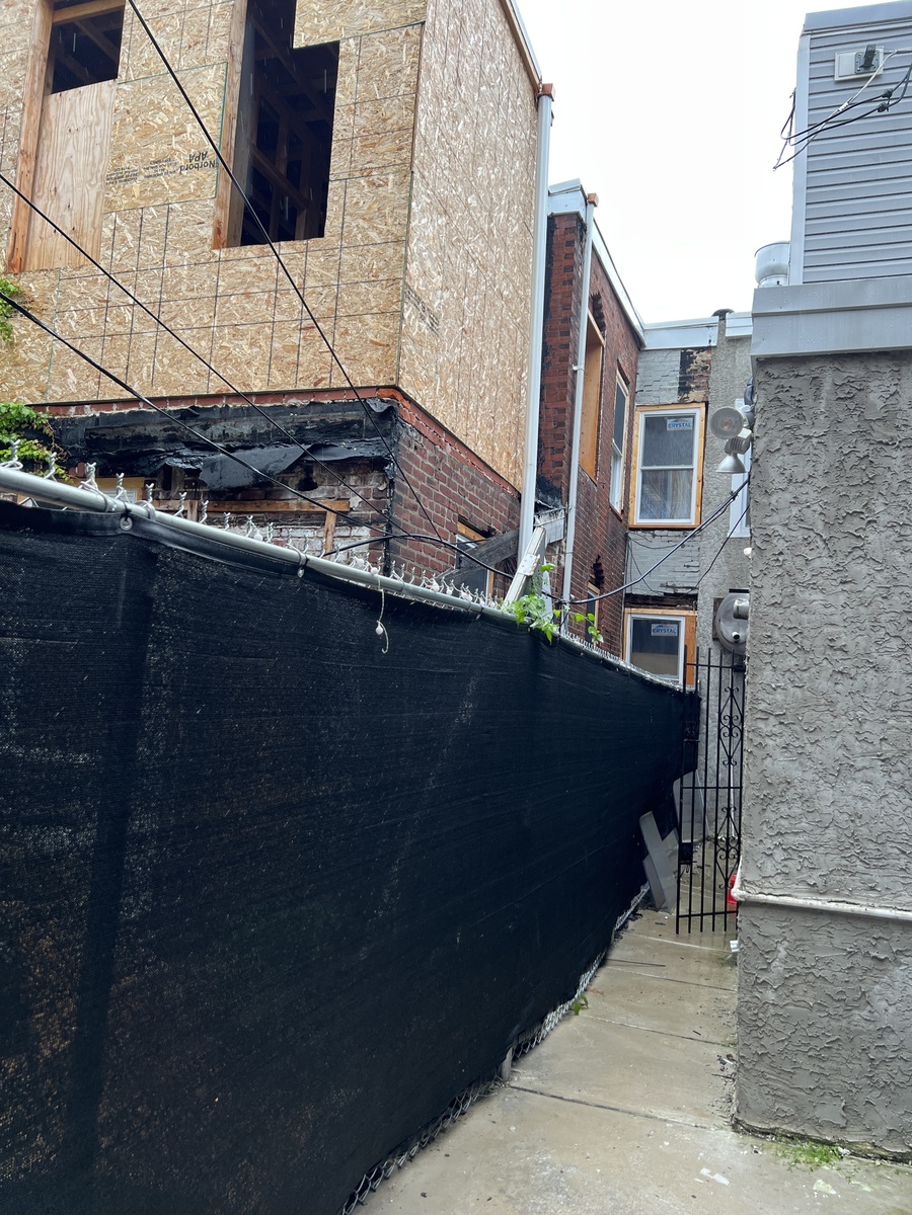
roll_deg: -3.7
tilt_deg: +4.2
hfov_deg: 53.1
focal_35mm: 26
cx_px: 456
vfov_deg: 67.3
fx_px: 913
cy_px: 608
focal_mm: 5.7
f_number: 1.5
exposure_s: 1/121
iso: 80
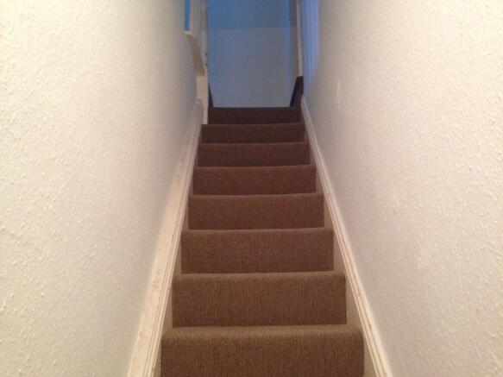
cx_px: 252
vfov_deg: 42.9
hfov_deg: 55.4
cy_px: 188
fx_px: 479
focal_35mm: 33
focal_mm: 4.12
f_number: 2.4
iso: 320
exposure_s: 1/20
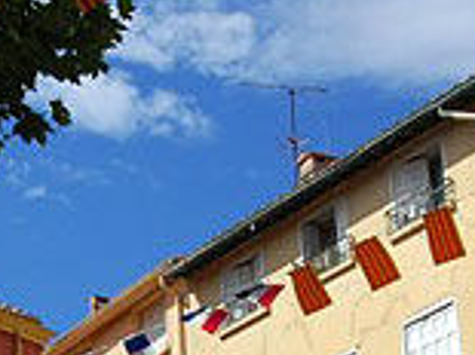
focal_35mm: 126
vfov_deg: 11.6
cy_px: 376
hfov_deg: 15.5
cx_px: 83
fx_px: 1728
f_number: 14
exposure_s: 1/800
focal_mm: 30
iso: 800
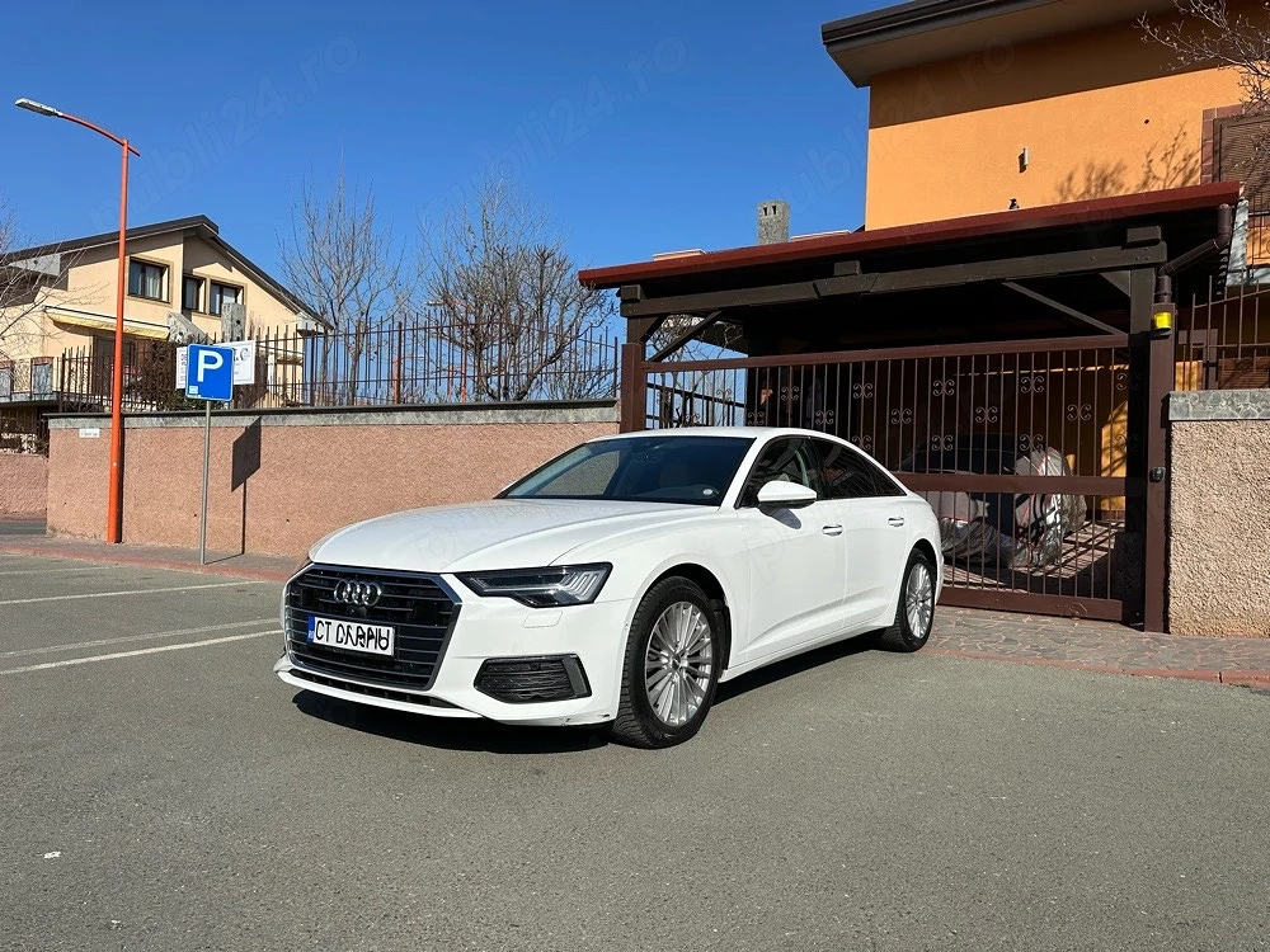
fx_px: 881
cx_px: 635
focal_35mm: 24
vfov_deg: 56.8
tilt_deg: -1.2
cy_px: 476
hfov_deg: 71.6
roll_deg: -1.6
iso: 80
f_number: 1.78
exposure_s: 1/7042
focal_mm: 6.86
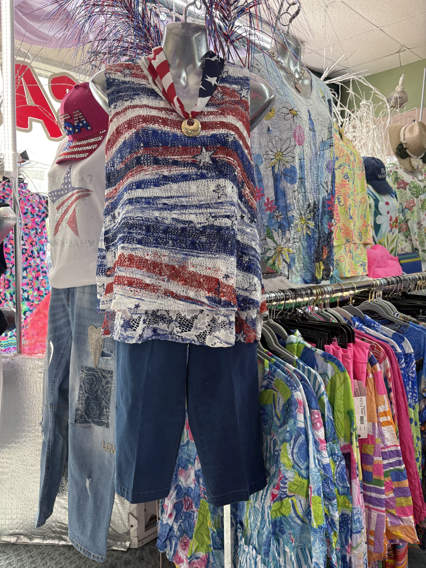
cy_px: 284
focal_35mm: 26
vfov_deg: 67.3
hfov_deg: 53.1
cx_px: 213
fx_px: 427
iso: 80
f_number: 1.6
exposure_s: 1/120
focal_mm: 5.96
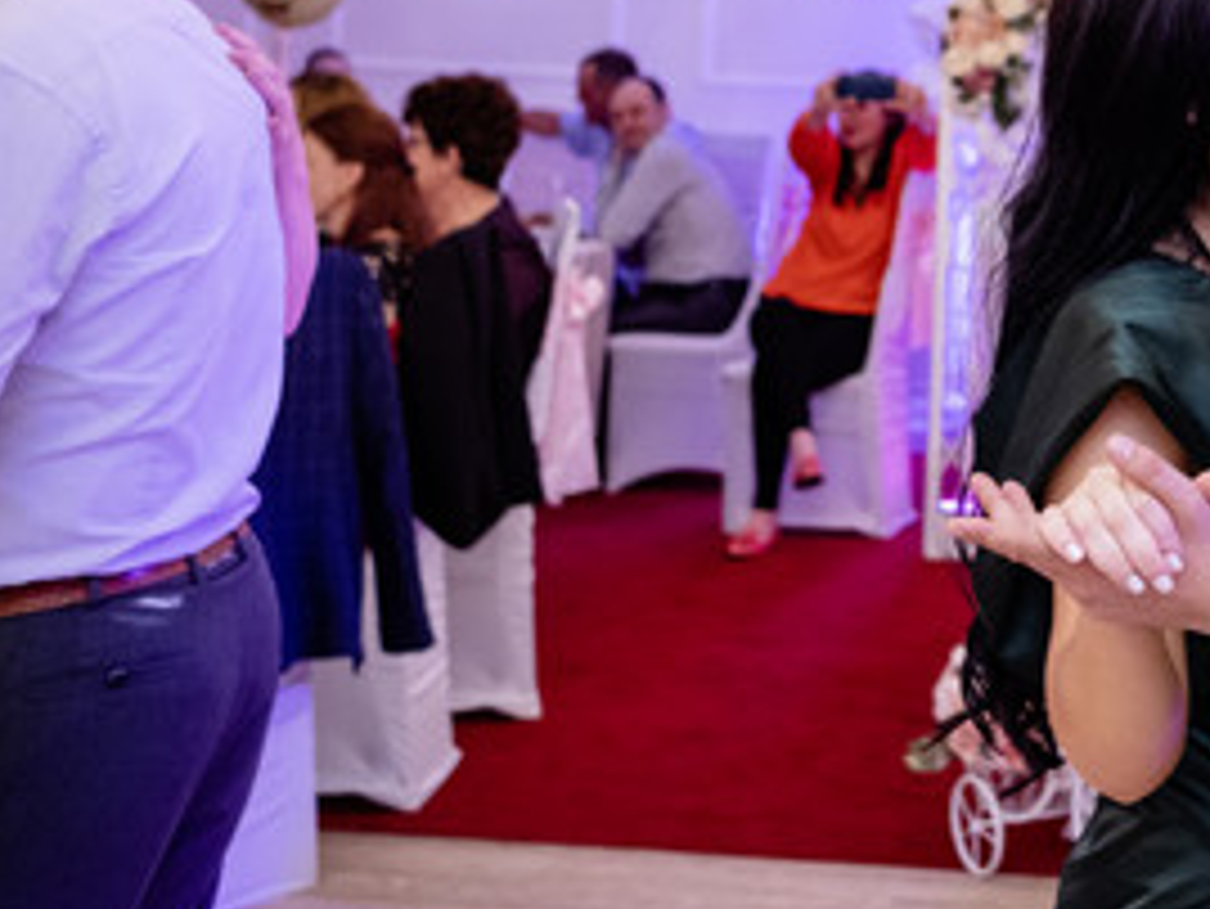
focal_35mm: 80
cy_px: 65
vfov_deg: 18.1
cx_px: 1394
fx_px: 2798
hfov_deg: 22.7
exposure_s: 1/200
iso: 800
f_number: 2.5
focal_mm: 23
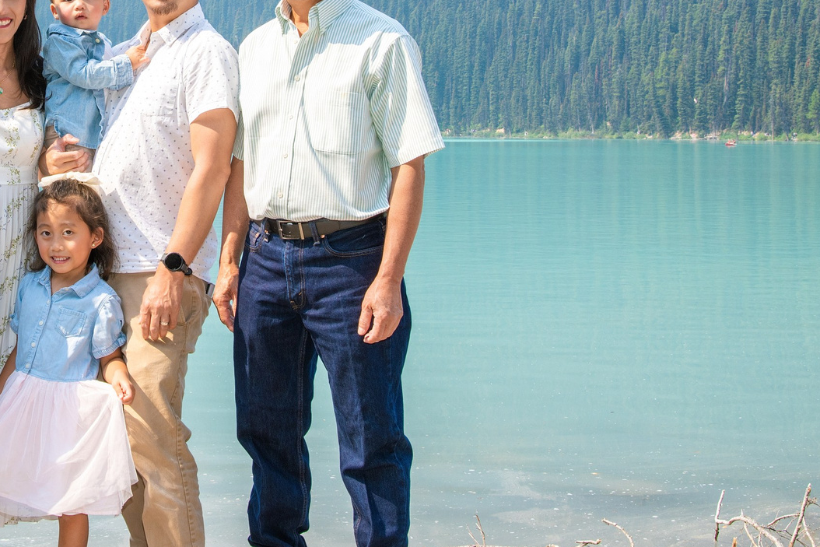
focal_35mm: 68
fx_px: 1549
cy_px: 64
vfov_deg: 19.7
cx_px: 138
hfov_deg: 28.9
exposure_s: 1/125
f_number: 10
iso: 200
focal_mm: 28
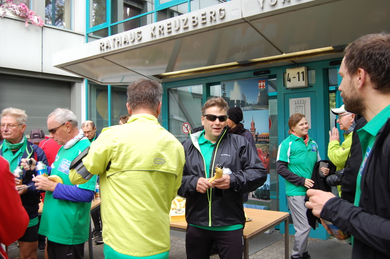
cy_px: 130
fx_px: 373
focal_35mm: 34
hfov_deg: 55.1
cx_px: 195
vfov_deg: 38.3
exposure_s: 1/125
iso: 250
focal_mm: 23
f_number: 5.6
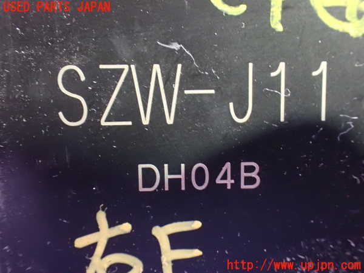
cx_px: 182
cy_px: 136
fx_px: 379
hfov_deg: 51.4
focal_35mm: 36
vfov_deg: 39.7
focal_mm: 6.37
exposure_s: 1/13
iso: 1600
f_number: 2.5
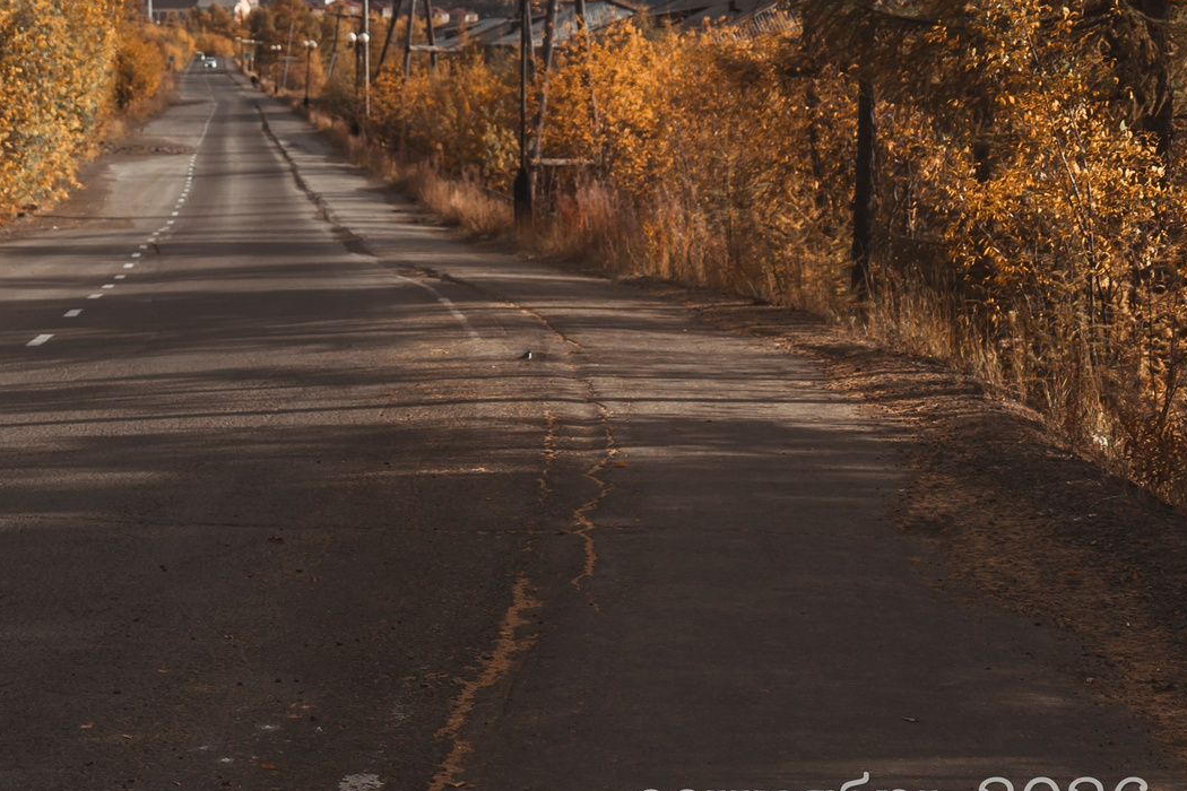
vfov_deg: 16.9
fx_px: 2638
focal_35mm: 80
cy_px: 128
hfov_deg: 24.8
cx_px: 192
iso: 100
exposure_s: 1/1600
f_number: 2.8
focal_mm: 24
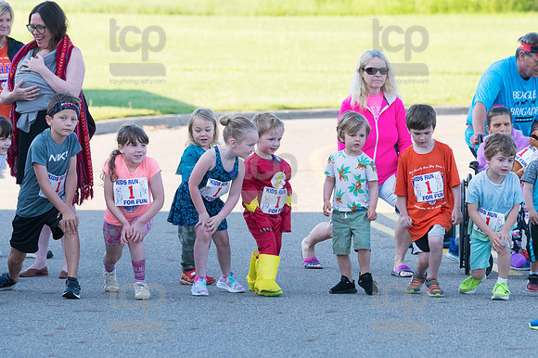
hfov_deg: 6.9
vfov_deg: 4.6
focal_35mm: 300
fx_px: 4481
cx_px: 269
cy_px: 179
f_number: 5.6
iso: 2000
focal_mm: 200
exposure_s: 1/1250
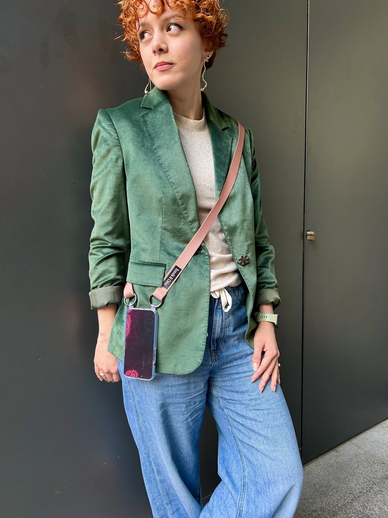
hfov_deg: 53.1
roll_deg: +1.0
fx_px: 389
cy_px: 259
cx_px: 194
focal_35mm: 26
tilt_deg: -8.9
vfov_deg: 67.3
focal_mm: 5.7
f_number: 1.5
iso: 100
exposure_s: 1/100
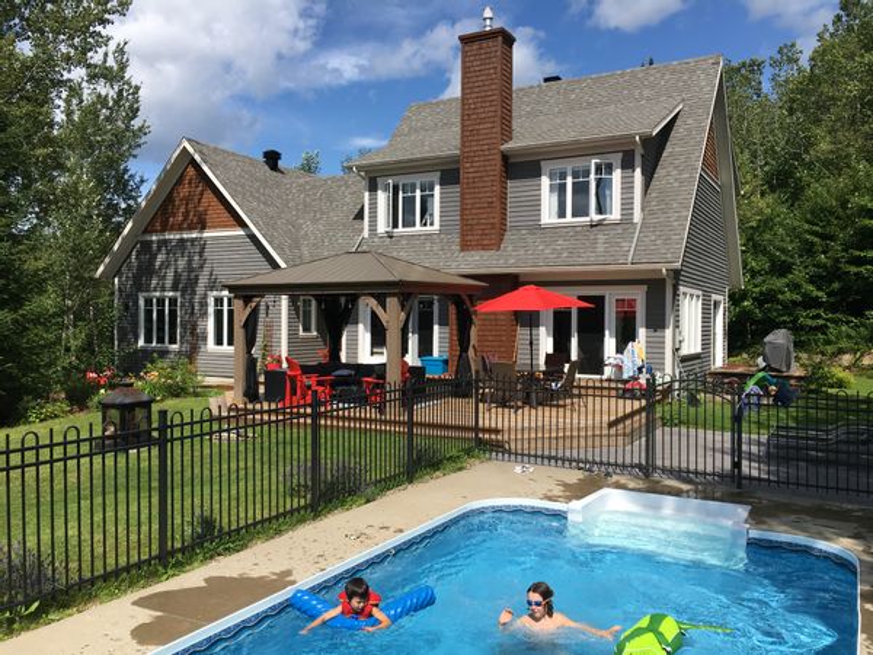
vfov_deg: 48.2
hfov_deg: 61.7
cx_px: 436
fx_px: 731
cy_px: 328
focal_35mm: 29
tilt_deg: +0.3
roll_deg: -0.5
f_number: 2.2
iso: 25
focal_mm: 4.15
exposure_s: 1/1972
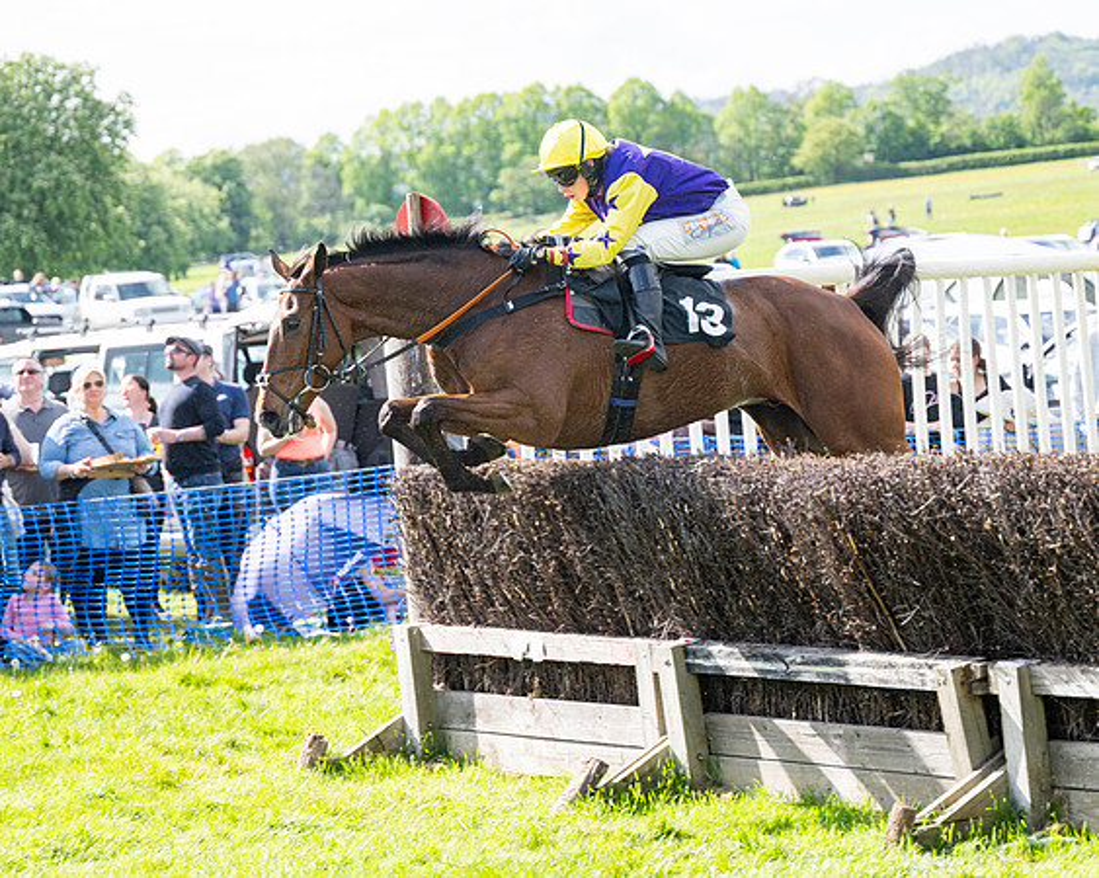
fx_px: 4098
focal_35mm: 126
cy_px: 440
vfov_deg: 12.2
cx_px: 628
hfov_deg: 15.3
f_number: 4
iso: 200
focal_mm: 98
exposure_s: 1/800
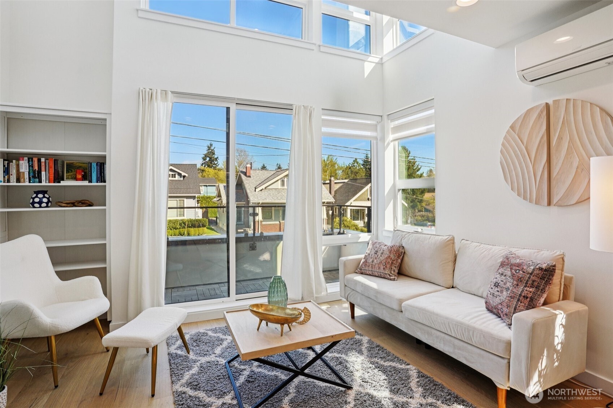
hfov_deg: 93.3
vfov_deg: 70.4
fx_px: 289
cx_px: 306
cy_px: 204
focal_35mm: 17
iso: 200
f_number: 8
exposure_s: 1/125
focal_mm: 17
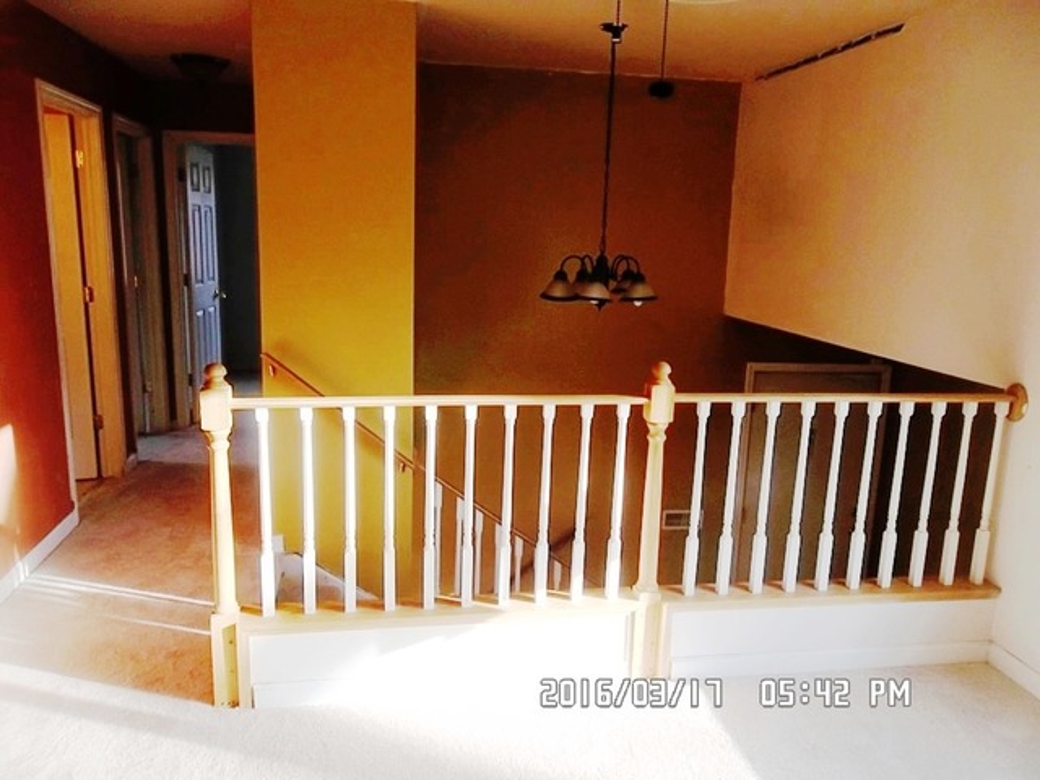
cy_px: 390
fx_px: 811
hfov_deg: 65.3
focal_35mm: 27
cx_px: 520
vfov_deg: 51.4
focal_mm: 4.9
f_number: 3.5
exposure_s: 1/45
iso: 80
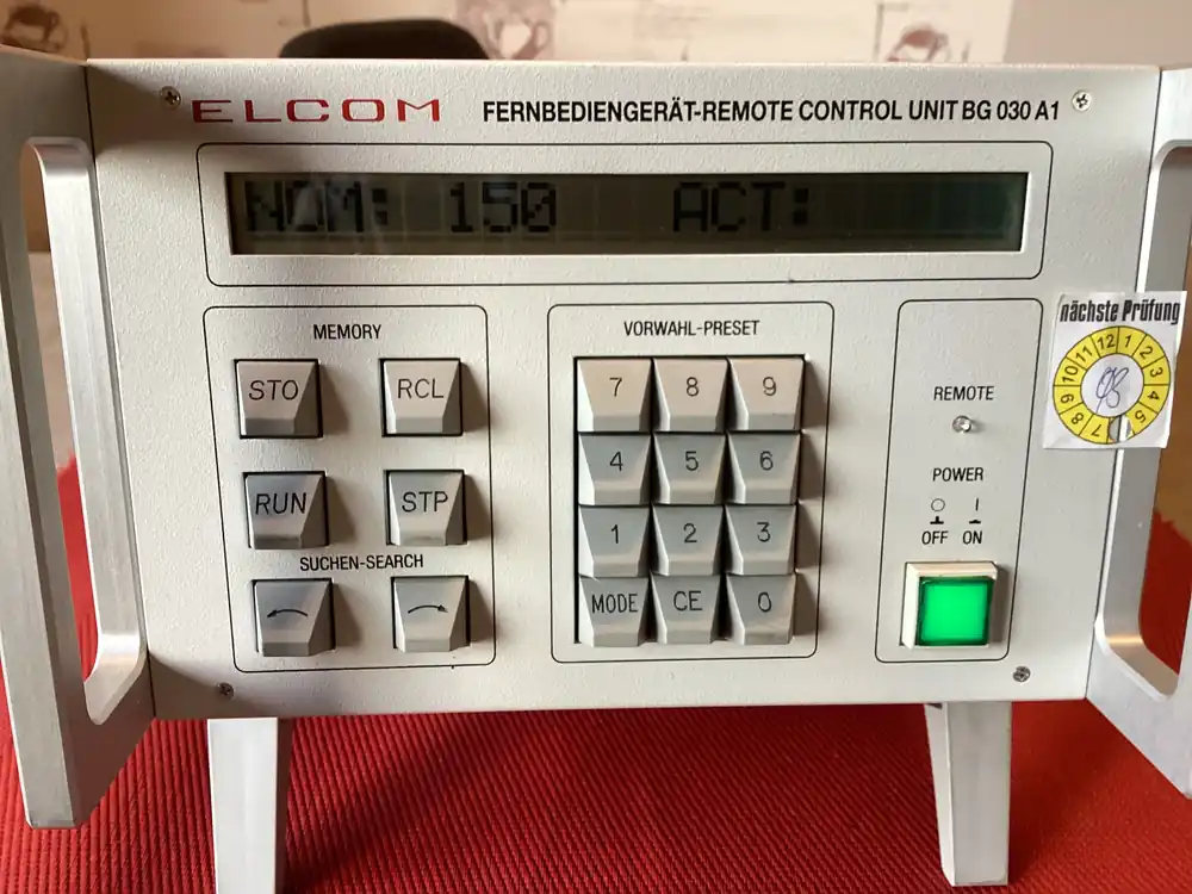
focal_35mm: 31
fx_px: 1067
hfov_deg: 58.4
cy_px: 447
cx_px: 596
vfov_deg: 45.4
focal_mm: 3.3
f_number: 2.4
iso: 100
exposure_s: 1/50
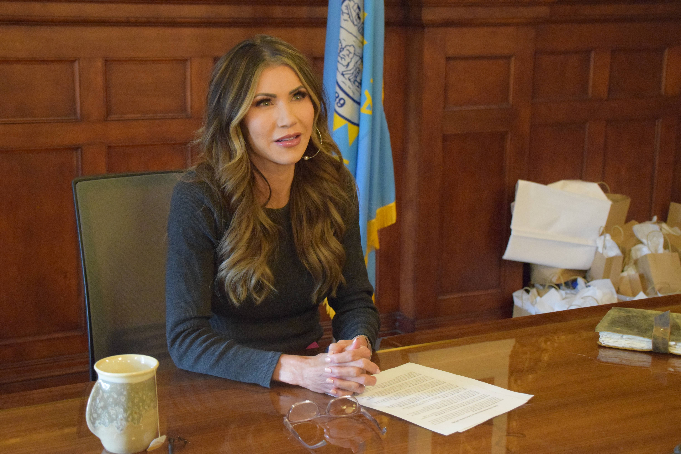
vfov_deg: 21.6
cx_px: 340
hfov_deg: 31.9
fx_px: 1192
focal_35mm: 63
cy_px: 227
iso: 6400
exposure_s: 1/60
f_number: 4.8
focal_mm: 42
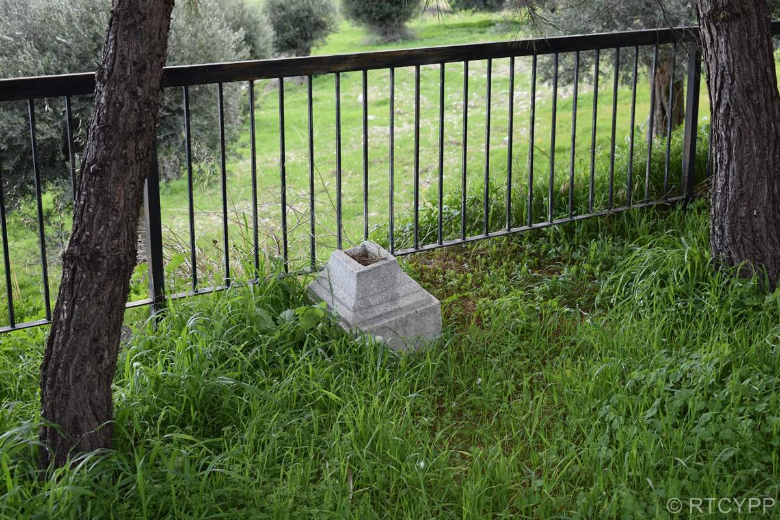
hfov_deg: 38.9
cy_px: 260
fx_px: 1105
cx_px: 390
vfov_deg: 26.5
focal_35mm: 51
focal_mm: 34
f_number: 5.6
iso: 280
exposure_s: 1/250
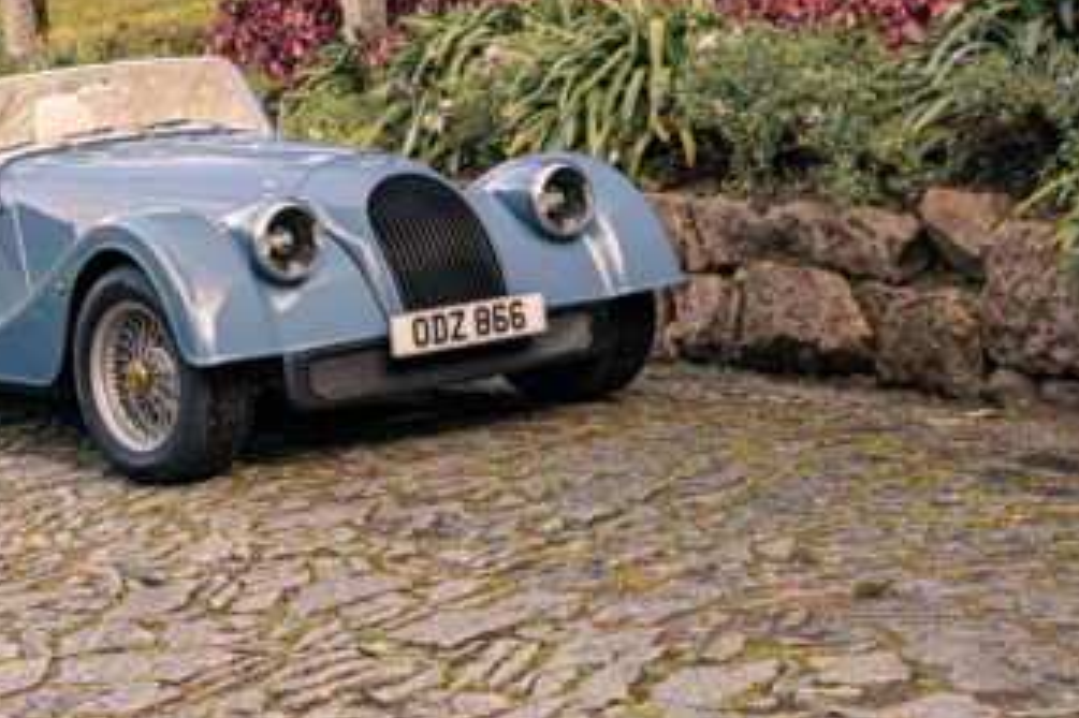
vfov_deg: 16.9
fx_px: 2371
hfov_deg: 24.6
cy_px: 13
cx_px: 26
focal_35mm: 79
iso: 400
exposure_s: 1/160
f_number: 8
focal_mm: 34.5
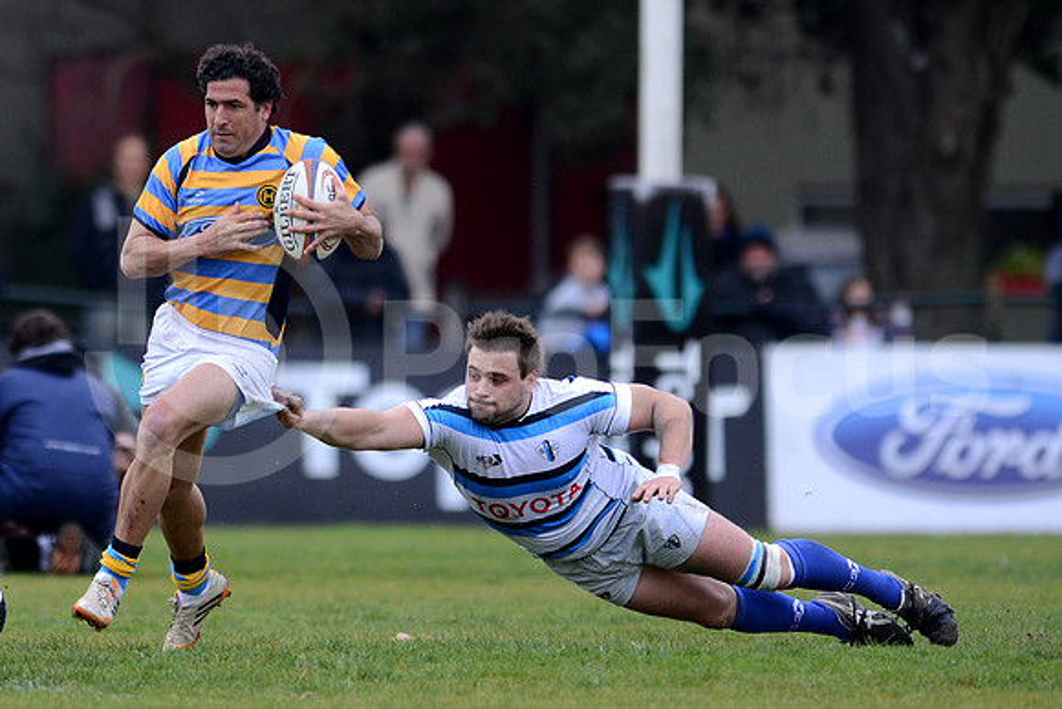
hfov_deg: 4.9
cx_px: 531
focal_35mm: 420
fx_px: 12392
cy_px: 354
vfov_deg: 3.3
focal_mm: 420
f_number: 4
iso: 800
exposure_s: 1/1250
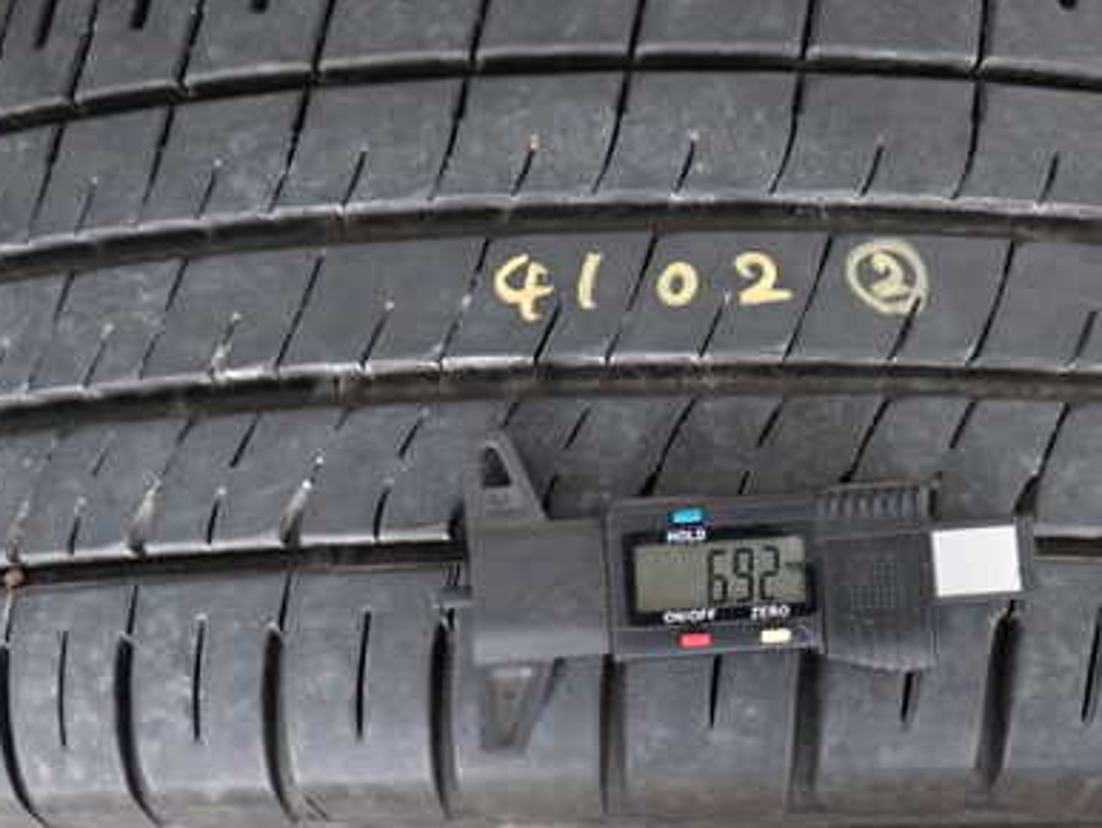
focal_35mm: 59
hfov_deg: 32.5
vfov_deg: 24.8
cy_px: 360
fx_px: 1879
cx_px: 679
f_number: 2.7
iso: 400
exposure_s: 1/40
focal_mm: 6.83
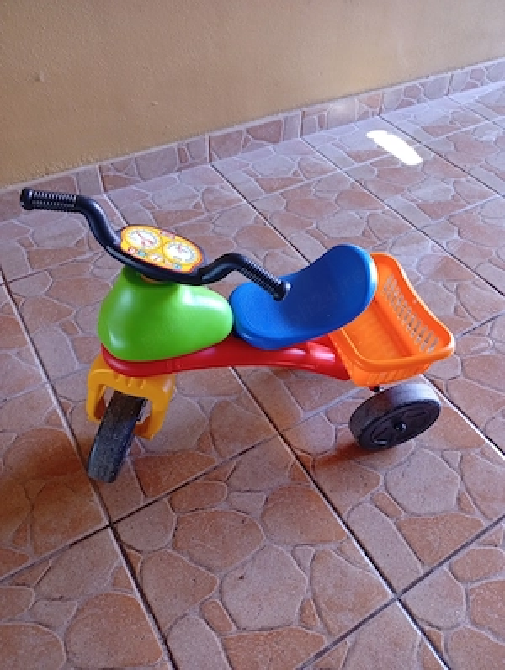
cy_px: 335
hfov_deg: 51.5
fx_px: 524
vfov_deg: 65.2
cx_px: 252
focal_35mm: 27
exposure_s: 1/33.3
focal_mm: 3.98
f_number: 1.8
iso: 533
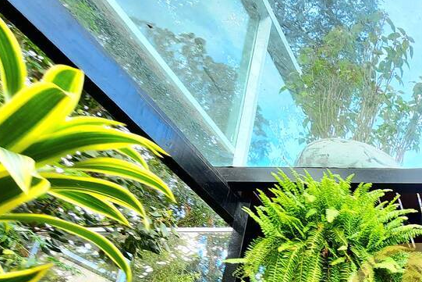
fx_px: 422
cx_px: 490
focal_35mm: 36
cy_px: 329
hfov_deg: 40.1
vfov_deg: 31.6
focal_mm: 2.2
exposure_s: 1/60.2
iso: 64
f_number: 2.2
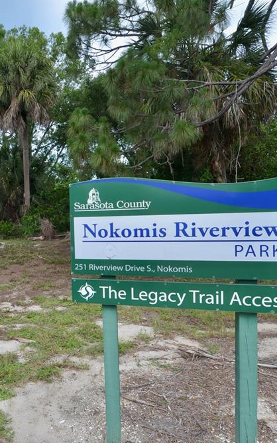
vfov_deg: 36.3
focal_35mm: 56
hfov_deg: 22.4
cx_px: 16
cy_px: 222
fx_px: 677
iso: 200
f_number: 8
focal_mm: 24
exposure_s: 1/250
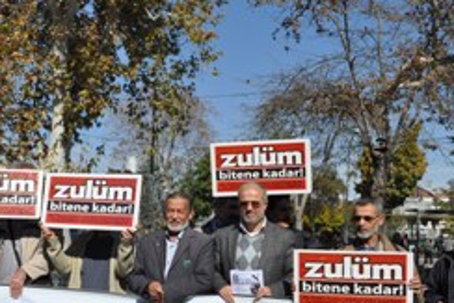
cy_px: 238
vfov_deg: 24.3
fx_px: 694
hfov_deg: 36.0
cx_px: 166
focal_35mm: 55
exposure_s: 1/500
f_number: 11
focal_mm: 20
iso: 200
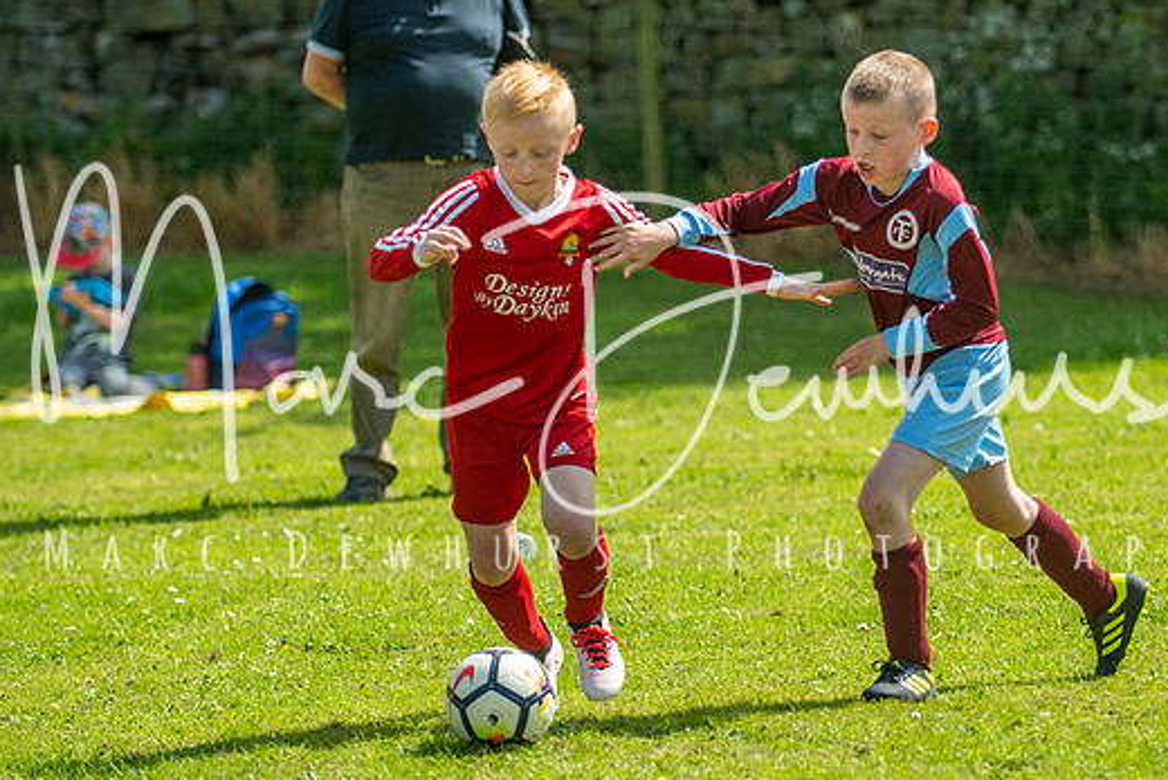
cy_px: 336
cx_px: 775
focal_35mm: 306
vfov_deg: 4.5
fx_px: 9930
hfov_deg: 6.7
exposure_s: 1/2500
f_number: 3.2
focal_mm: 135
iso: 250
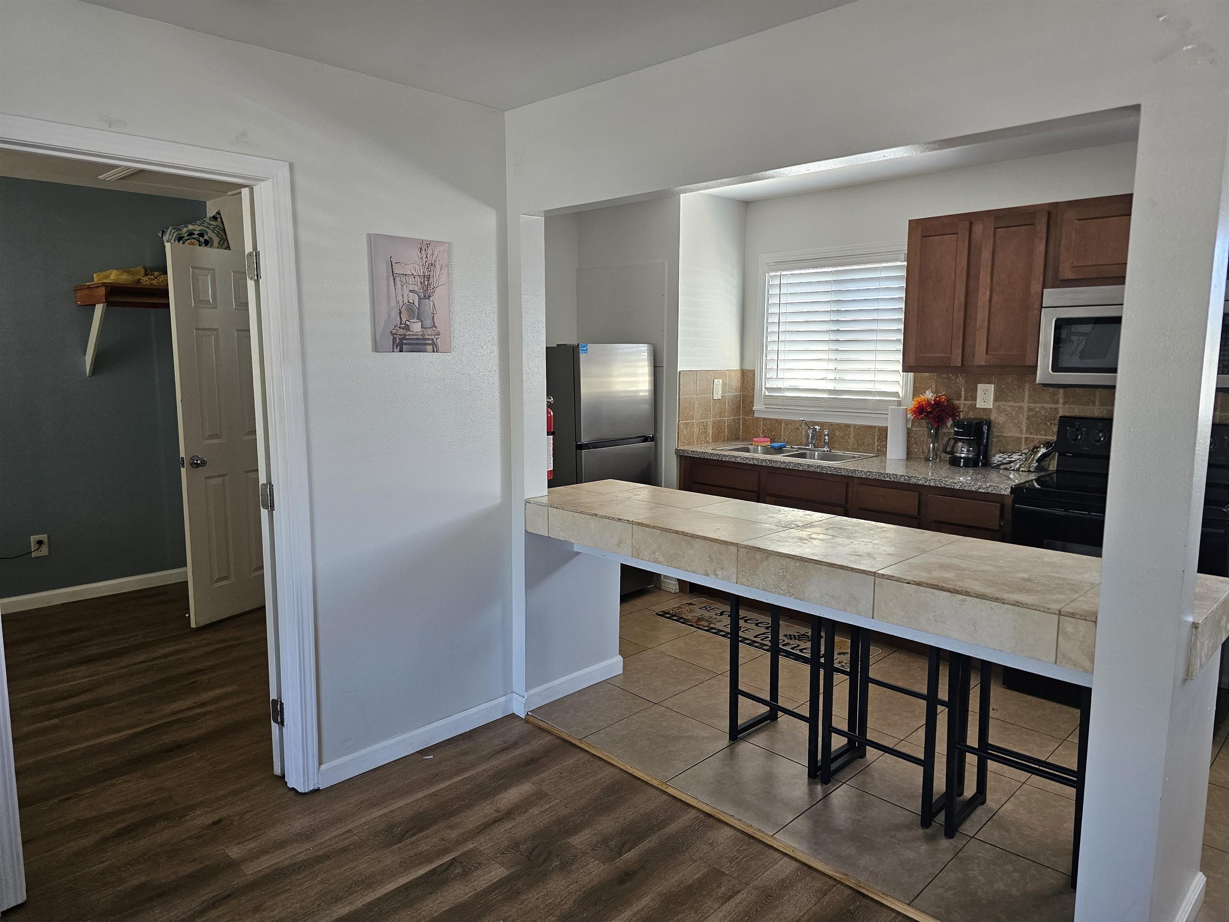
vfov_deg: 58.9
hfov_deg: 73.9
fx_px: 817
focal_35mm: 23
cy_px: 461
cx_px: 614
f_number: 1.7
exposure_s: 1/120
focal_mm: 6.3
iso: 200
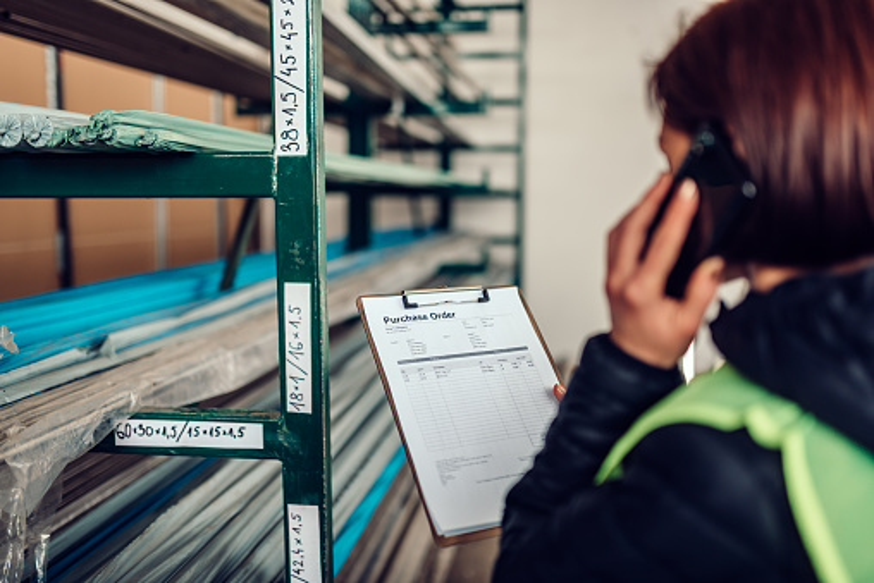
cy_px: 292
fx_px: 850
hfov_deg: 54.4
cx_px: 437
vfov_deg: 37.9
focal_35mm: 35
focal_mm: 35
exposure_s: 1/250
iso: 100
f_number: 1.4
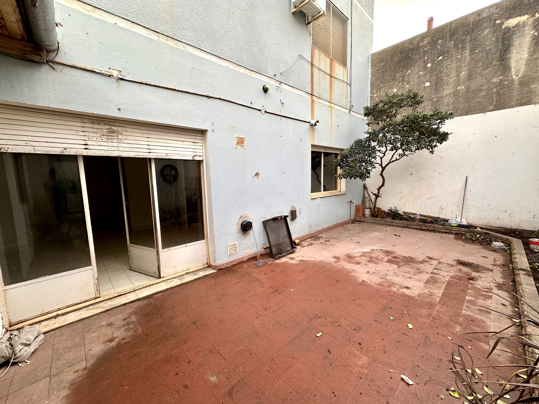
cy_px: 202
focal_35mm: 14
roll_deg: +1.3
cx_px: 270
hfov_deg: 102.1
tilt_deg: -6.1
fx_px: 218
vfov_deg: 85.7
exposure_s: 1/324
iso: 40
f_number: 2.2
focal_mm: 2.22
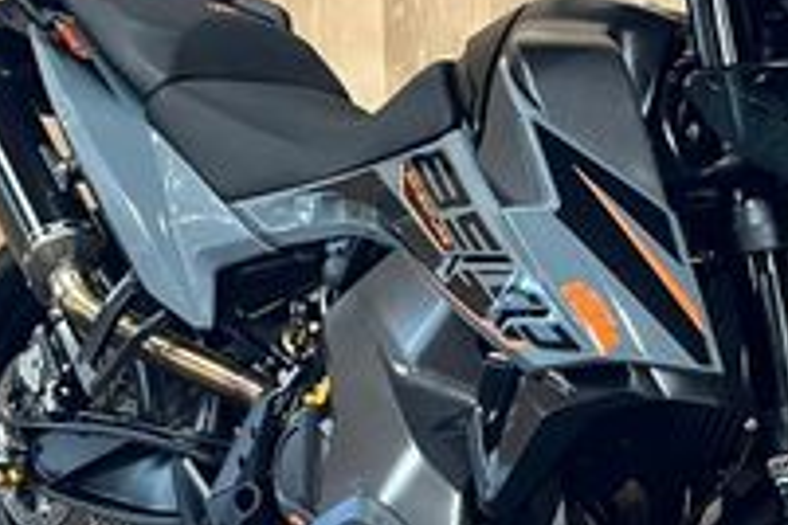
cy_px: 376
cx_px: 576
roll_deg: +0.6
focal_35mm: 86
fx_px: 1882
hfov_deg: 23.4
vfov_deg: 15.8
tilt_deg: -18.3
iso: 640
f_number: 1.6
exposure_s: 1/25
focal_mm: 5.1
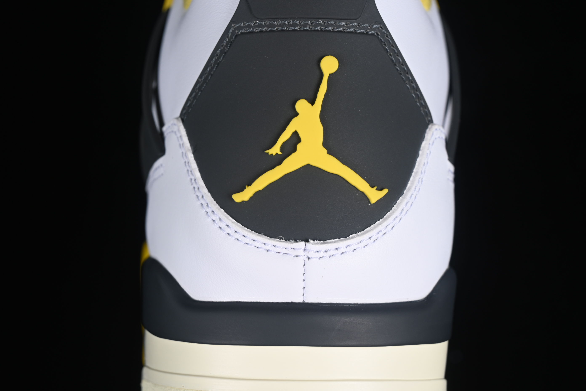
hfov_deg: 27.0
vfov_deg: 18.2
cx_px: 293
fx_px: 1221
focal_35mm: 75
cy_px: 196
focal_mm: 50
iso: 160
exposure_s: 1/80
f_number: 7.1
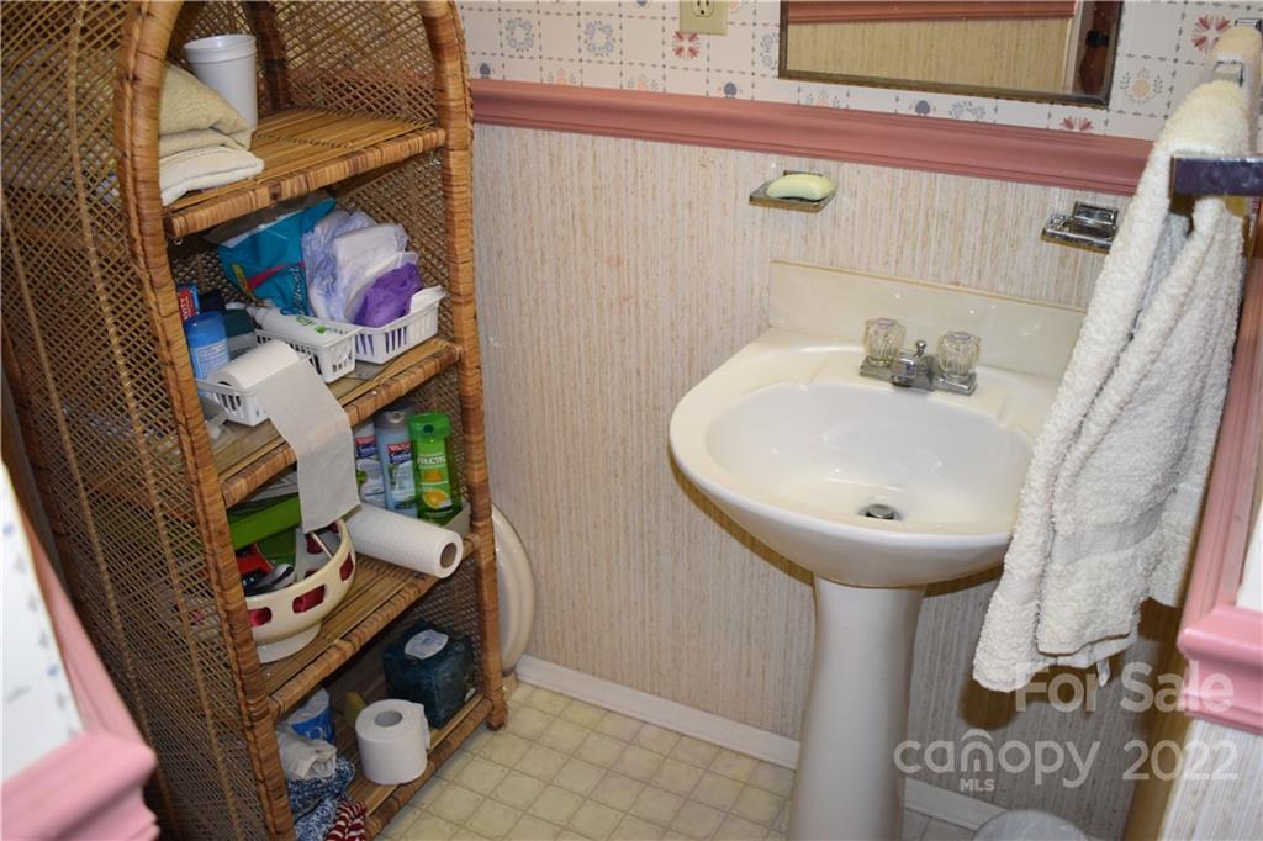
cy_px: 420
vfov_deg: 39.9
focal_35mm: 33
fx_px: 1157
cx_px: 632
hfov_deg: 57.2
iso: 800
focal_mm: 22
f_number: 4.5
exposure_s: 1/80
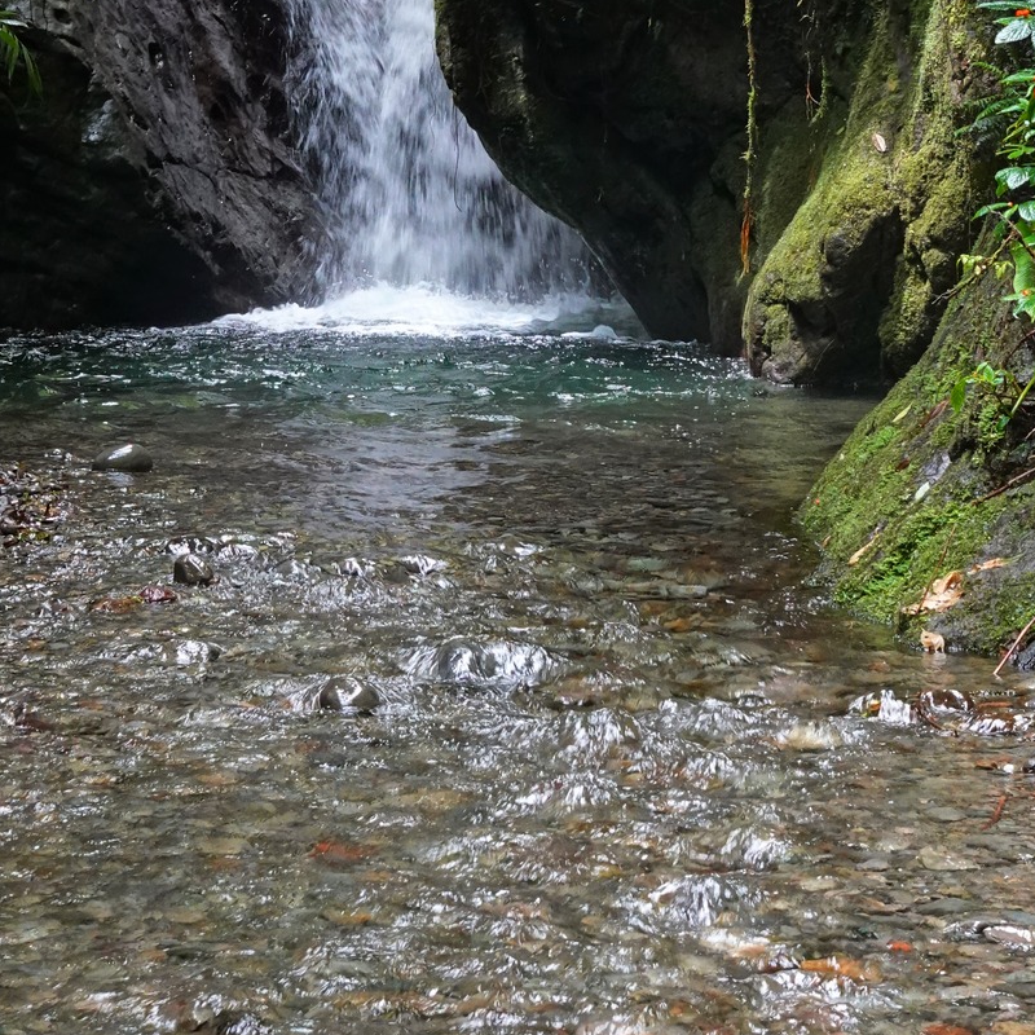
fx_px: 2875
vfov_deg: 20.1
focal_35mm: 85
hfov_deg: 20.3
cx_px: 358
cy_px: 179
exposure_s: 1/30
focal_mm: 18.21
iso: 1000
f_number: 5.6
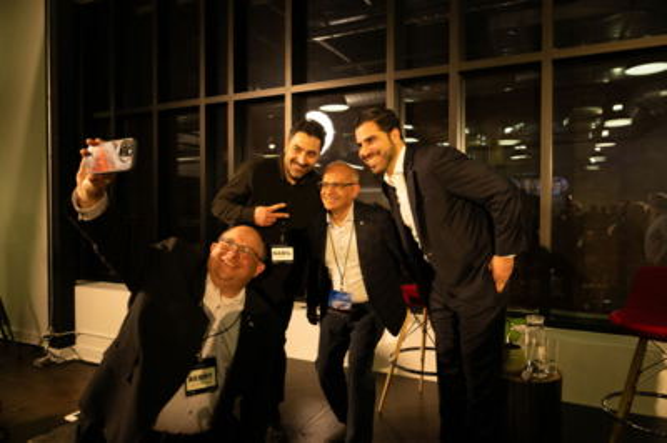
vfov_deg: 49.5
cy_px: 222
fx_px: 481
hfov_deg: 69.4
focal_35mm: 26
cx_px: 334
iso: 2000
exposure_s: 1/80
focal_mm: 26
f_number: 5
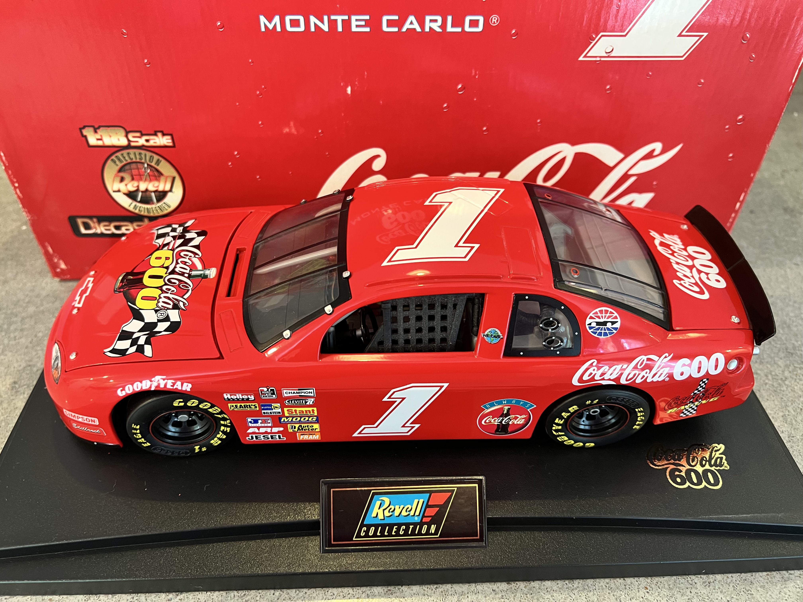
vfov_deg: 53.1
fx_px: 603
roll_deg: -0.9
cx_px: 402
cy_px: 301
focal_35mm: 26
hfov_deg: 67.3
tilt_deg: -42.0
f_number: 1.5
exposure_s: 1/60
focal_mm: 5.7
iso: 320
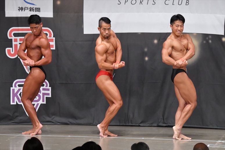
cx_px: 112
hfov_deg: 9.2
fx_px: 1406
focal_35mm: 225
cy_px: 75
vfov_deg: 6.1
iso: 6400
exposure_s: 1/400
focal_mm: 150
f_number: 5.6
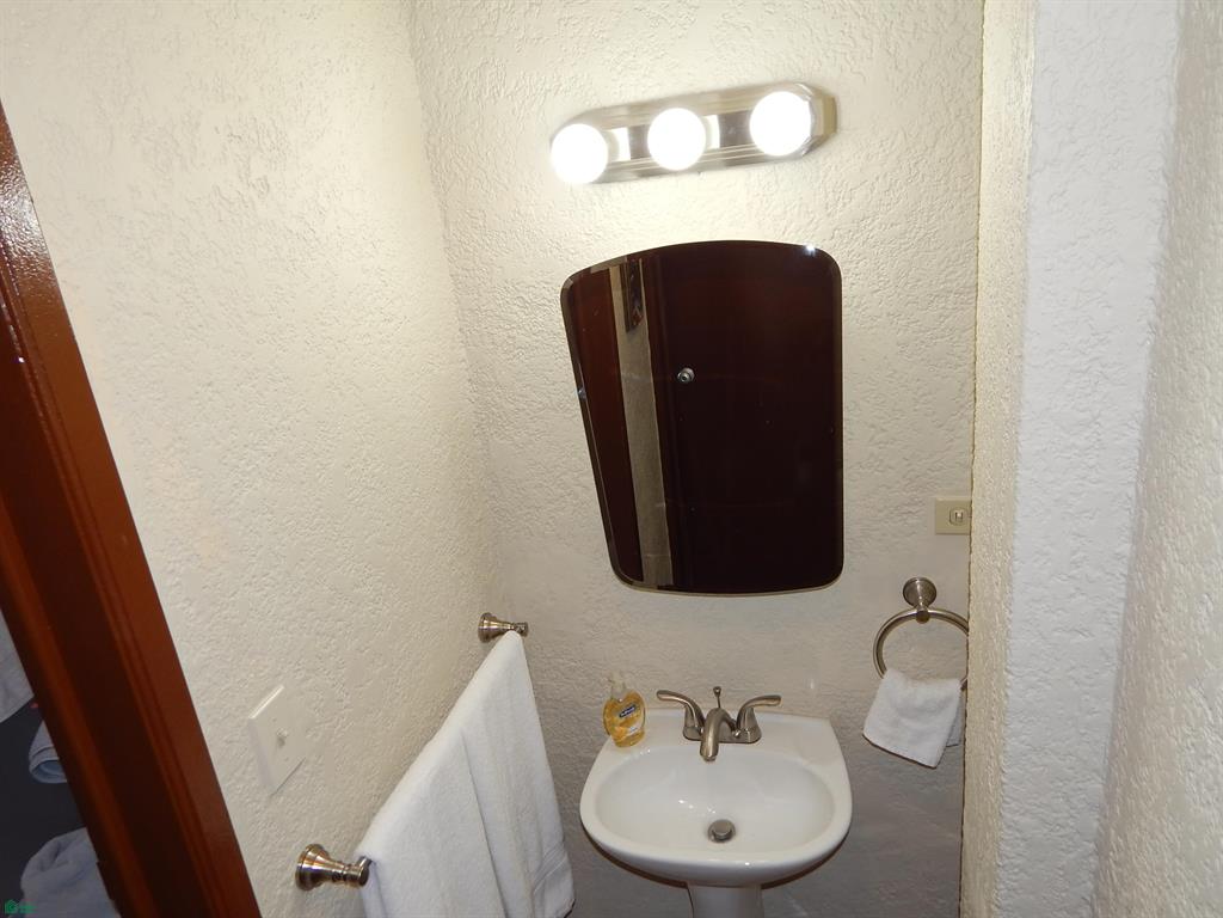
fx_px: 883
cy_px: 459
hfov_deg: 69.4
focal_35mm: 25
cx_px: 612
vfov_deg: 54.9
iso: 125
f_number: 3.1
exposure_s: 1/40
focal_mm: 4.5
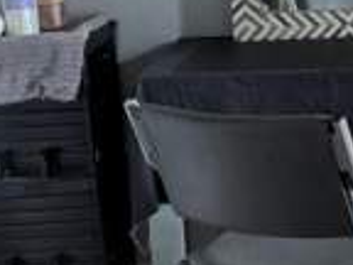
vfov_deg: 10.6
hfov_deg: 12.8
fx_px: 1417
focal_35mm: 139
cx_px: 652
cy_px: 34
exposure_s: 1/24
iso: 290
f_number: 1.89
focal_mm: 5.43
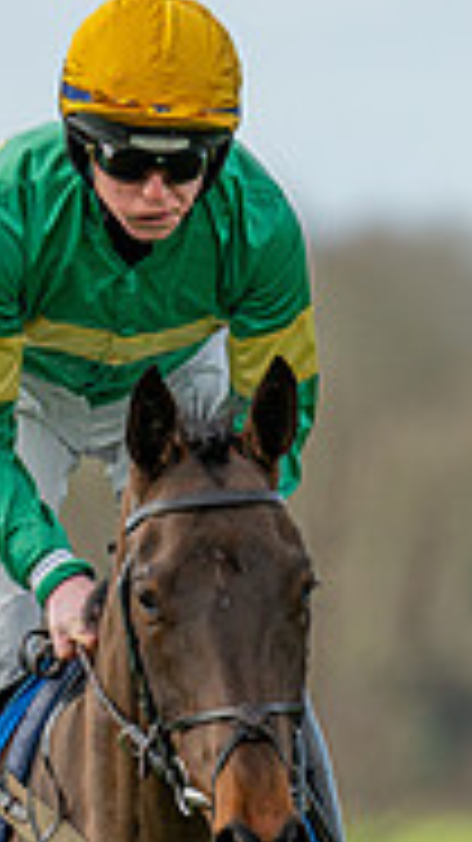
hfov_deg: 0.7
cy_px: 844
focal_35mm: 1777
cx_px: 511
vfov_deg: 1.2
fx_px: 39592
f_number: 4.5
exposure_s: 1/800
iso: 200
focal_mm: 400
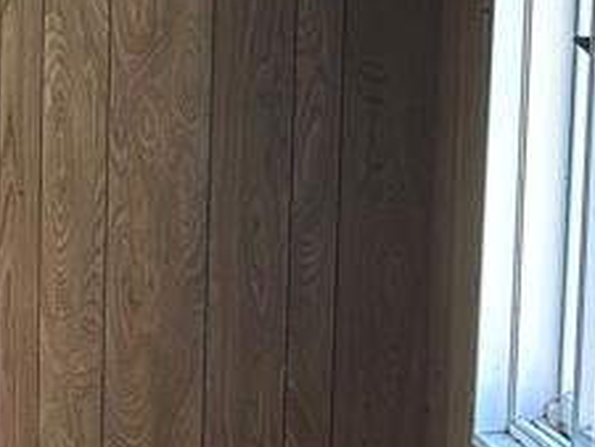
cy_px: 561
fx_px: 1875
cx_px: -420
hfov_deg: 15.8
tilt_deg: -9.9
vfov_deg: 13.2
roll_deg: +0.9
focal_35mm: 109
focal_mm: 6.86
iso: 400
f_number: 1.78
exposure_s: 1/59
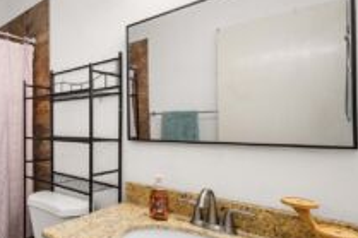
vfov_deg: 54.8
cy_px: 136
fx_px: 229
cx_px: 50
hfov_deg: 65.7
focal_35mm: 23
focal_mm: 12
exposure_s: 1/60
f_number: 7.1
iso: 160
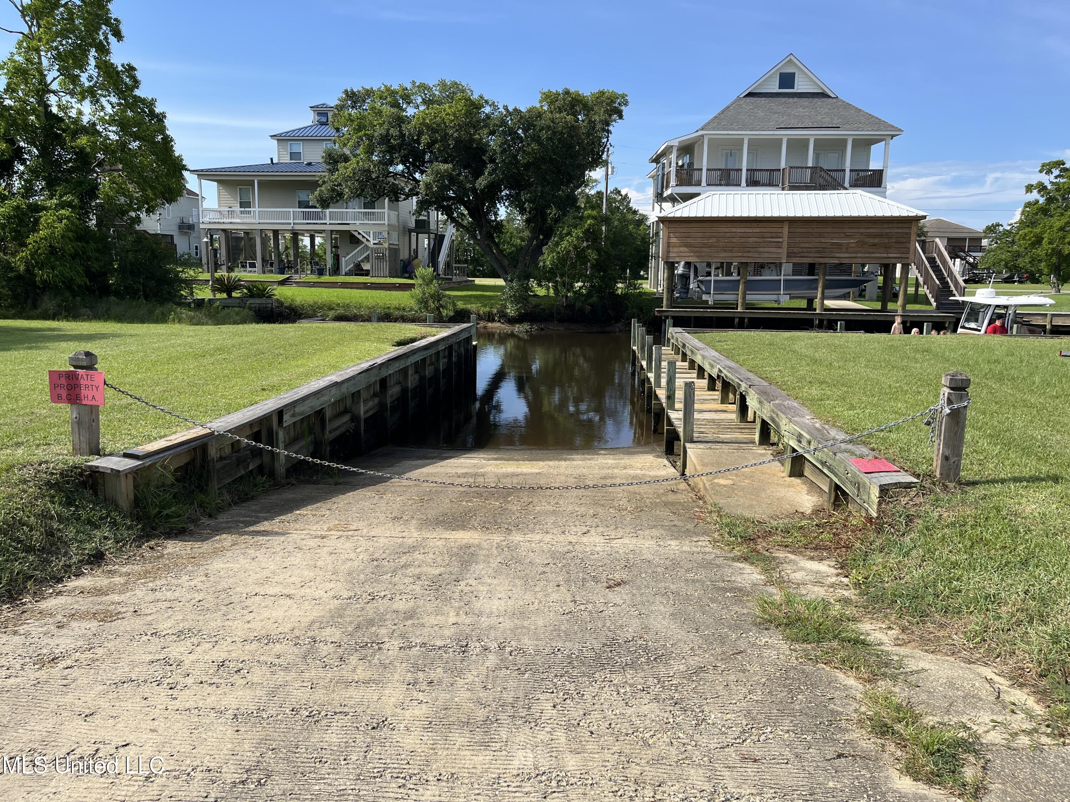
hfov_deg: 67.3
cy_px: 401
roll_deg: -0.4
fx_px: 804
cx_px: 535
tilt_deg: -8.6
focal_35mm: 26
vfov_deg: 53.1
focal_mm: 5.1
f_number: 1.6
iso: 50
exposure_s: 1/2571
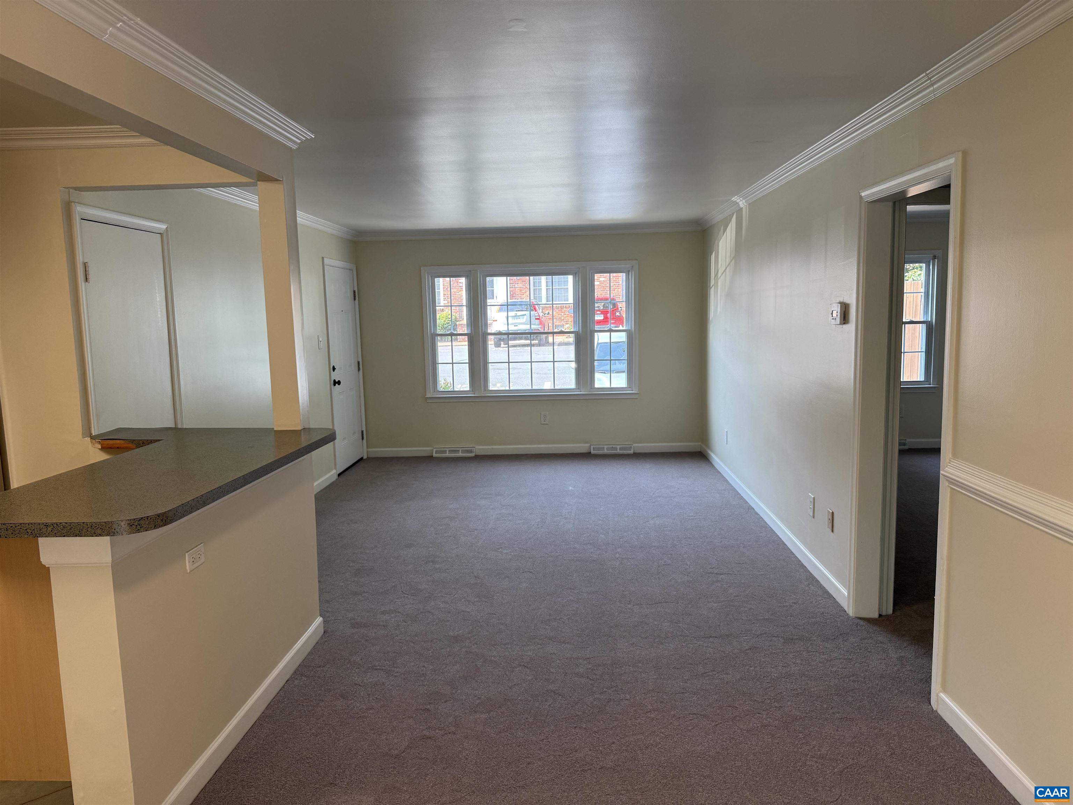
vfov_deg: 56.8
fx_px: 744
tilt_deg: -6.3
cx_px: 536
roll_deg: +1.6
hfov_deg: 71.6
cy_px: 402
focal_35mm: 24
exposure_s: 1/120
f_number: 1.78
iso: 125
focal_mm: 6.76
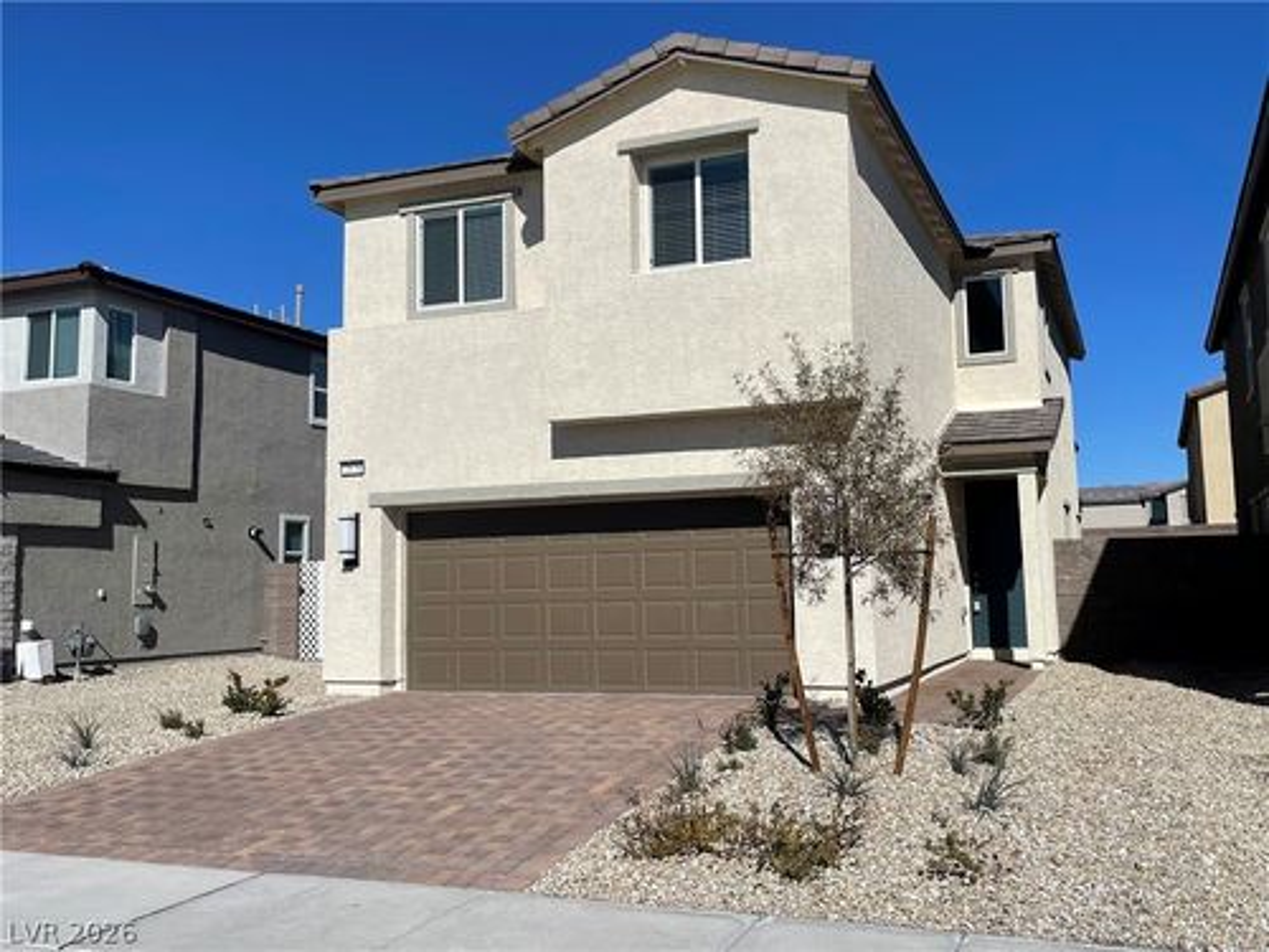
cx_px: 634
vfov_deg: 53.1
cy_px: 476
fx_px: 953
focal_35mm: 26
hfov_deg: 67.3
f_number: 1.6
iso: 32
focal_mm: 4.2
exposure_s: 1/9091
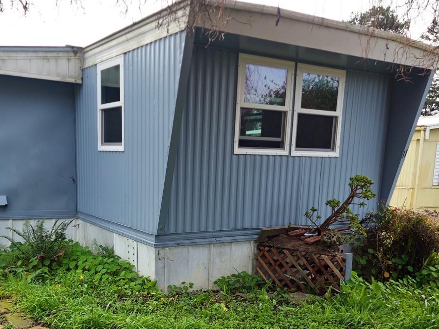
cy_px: 232
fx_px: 494
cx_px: 191
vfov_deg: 36.2
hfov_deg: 47.8
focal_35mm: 39
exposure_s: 1/225
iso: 12
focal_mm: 6.4
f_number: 1.8
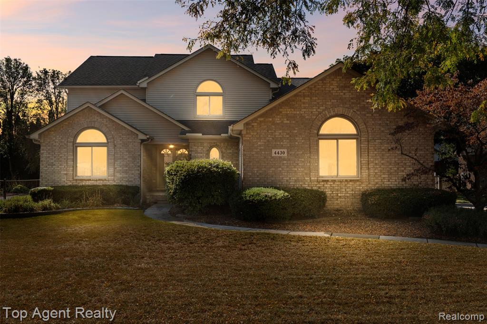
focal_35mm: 30
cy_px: 162
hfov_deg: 61.9
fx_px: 406
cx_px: 244
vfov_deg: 43.6
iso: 200
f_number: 9
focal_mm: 30
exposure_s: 1/160
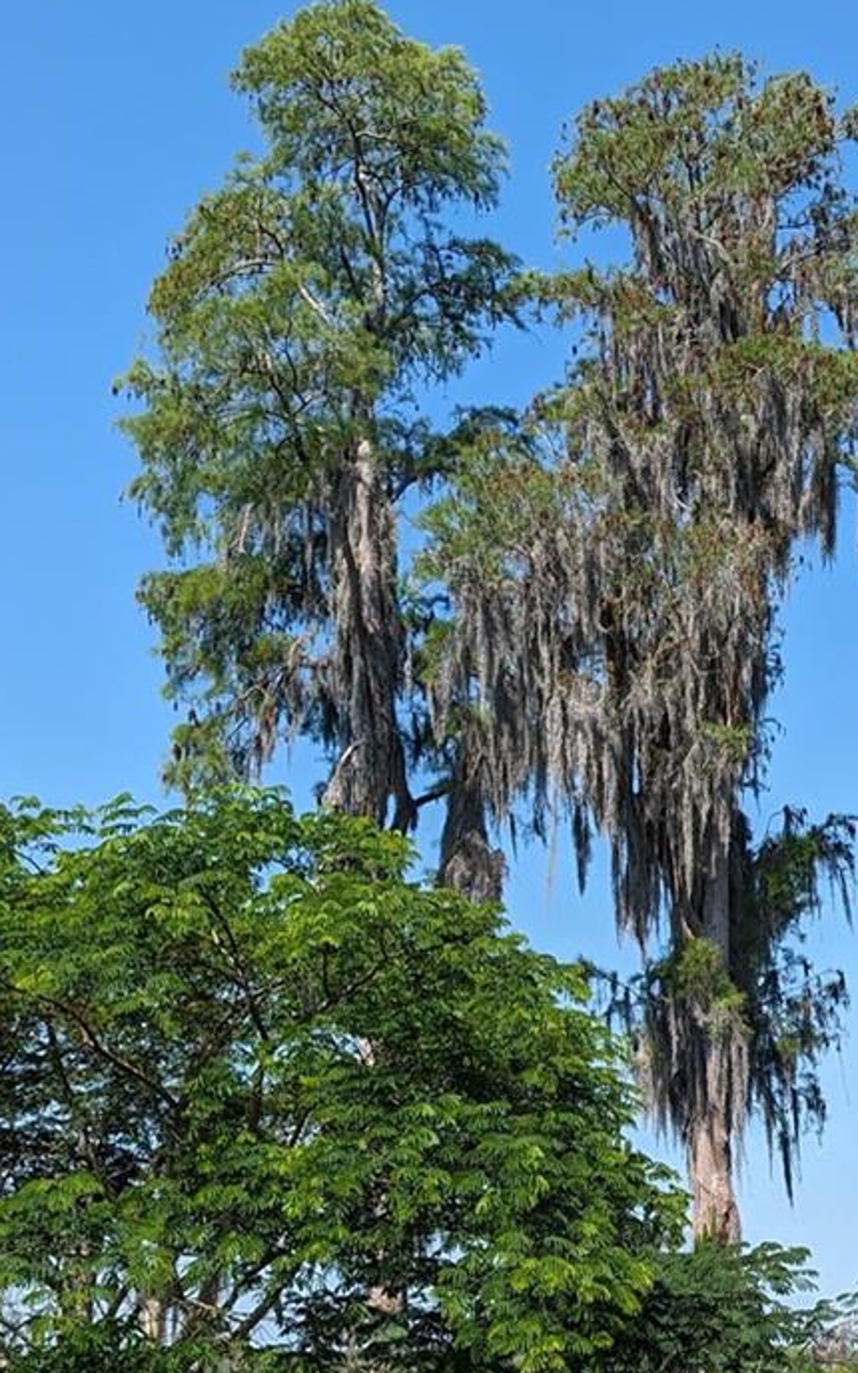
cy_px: 1018
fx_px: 2207
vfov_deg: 33.9
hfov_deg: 21.9
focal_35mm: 59
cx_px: 607
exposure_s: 1/771
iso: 20
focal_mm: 6.9
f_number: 1.68
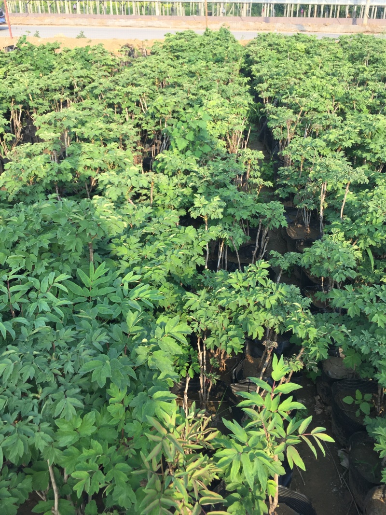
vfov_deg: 61.7
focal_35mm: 29
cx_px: 193
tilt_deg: -29.6
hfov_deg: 48.2
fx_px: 431
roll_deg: -0.7
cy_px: 258
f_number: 2.2
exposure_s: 1/395
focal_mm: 4.15
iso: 32
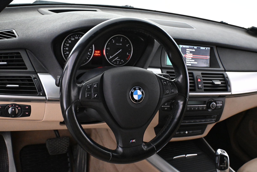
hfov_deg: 47.2
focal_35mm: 41
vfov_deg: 32.4
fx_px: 294
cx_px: 128
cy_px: 86
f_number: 4.5
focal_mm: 27.5
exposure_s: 1/60
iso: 7200
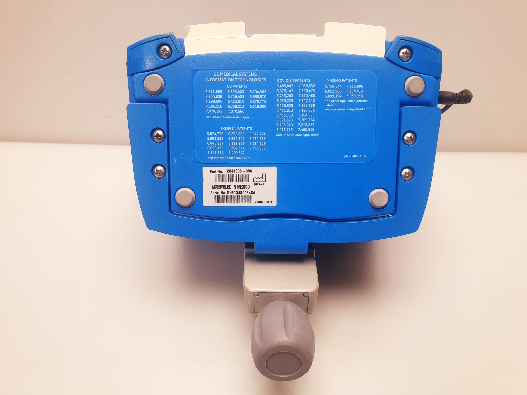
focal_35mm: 26
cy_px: 198
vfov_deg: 53.1
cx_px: 264
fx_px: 396
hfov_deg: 67.3
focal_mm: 4.3
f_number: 2.4
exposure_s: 1/50
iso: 64
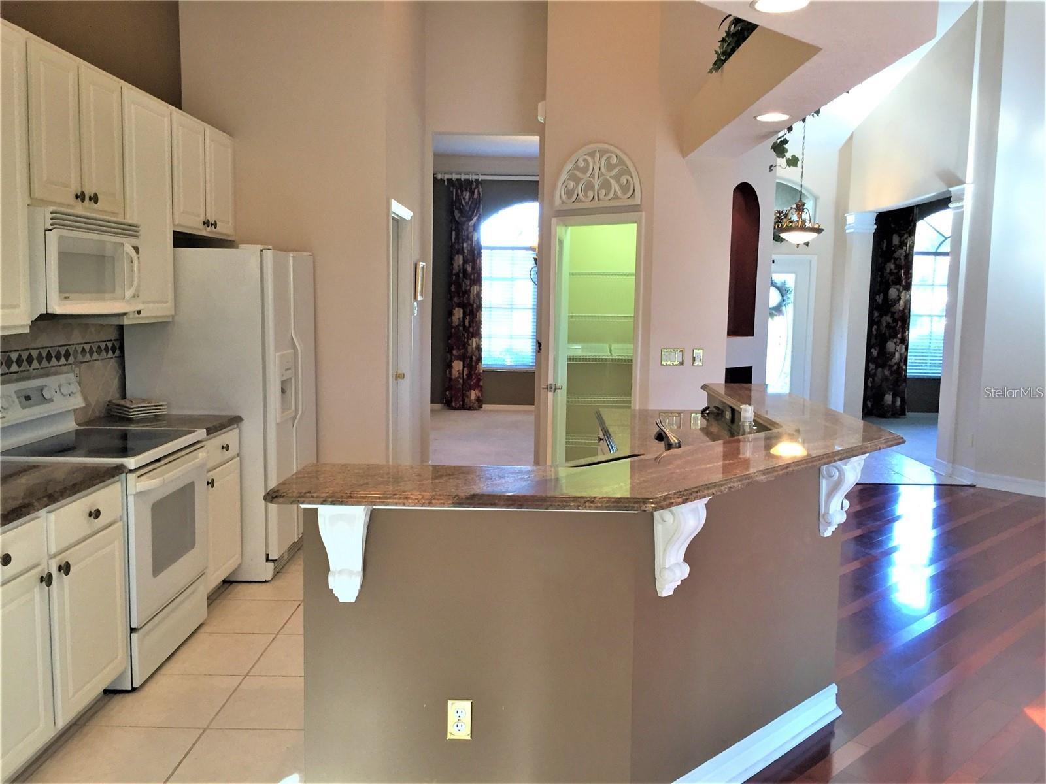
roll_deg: -2.2
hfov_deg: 61.7
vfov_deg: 48.2
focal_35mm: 29
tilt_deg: -7.3
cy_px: 392
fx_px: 876
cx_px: 523
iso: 50
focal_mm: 4.15
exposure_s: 1/30
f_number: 2.2
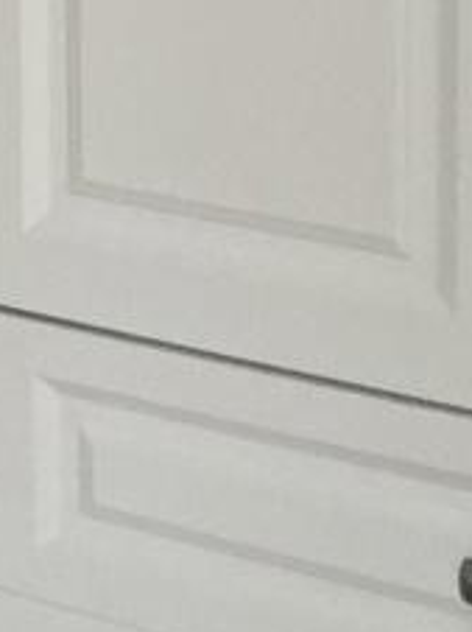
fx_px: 2313
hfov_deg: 10.8
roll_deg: +1.0
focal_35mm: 127
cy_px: -405
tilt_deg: -3.8
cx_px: -422
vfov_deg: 14.2
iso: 400
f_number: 1.8
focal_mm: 3
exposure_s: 1/30
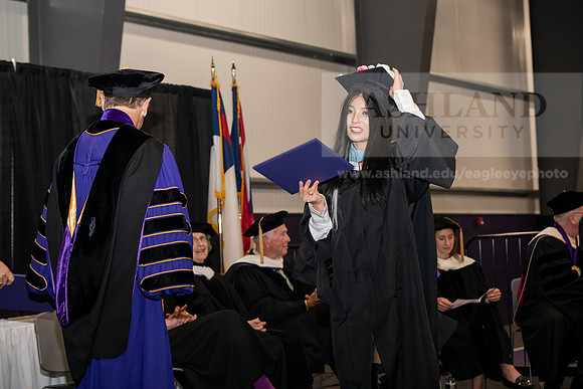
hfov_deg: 25.4
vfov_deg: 17.1
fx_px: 1296
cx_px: 292
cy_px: 194
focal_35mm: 80
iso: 1600
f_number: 5.6
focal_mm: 80
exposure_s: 1/200
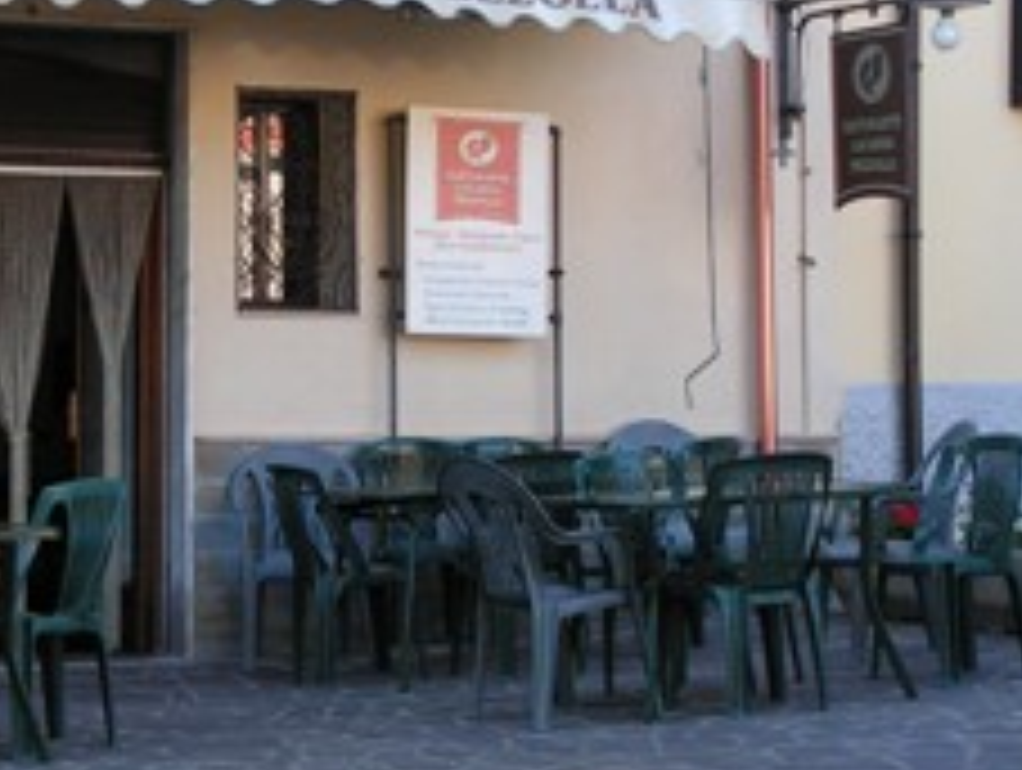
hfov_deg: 20.5
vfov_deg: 15.6
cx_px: 275
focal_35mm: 95
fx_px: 2809
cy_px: 279
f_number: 3.3
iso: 64
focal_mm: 10.2
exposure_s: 1/100
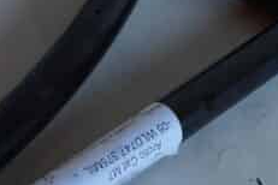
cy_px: 79
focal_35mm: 146
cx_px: 150
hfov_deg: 14.1
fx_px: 1127
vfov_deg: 9.4
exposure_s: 1/60
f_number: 4
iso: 200
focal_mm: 22
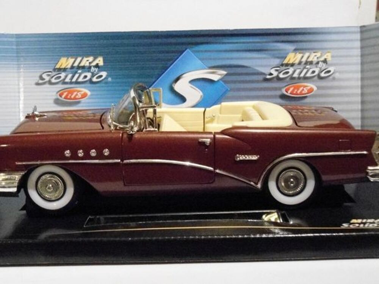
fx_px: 482
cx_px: 190
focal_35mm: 44
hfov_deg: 42.9
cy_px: 142
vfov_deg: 32.9
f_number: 3.5
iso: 1600
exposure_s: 1/25
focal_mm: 7.9
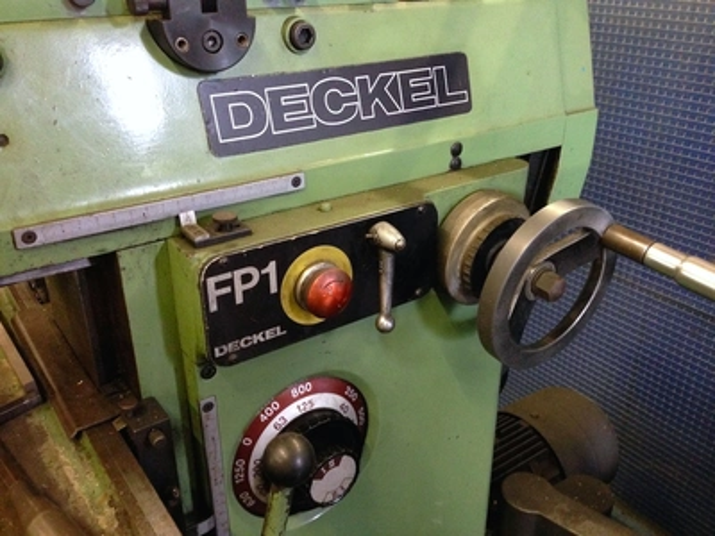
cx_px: 358
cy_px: 268
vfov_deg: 42.9
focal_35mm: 33
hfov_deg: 55.4
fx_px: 682
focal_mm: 4.12
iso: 400
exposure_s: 1/15
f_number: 2.4
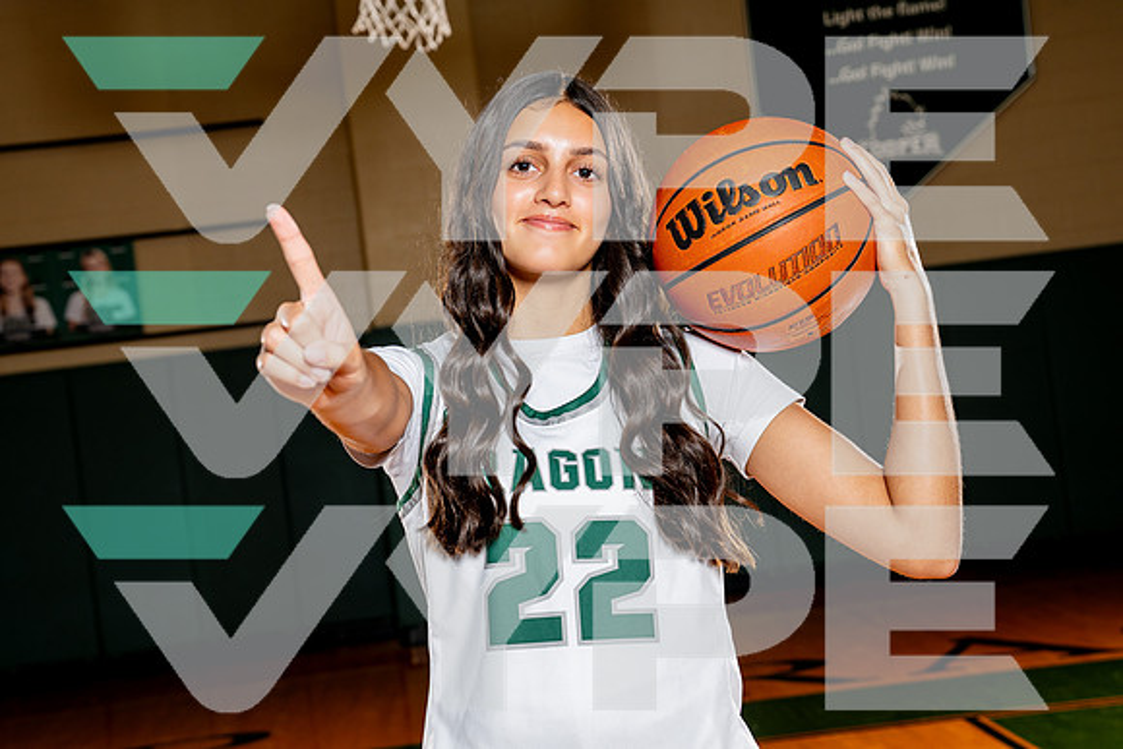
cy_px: 372
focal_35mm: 66
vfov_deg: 20.7
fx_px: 2056
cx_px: 555
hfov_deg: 30.6
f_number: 5.6
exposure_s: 1/250
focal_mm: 59
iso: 160
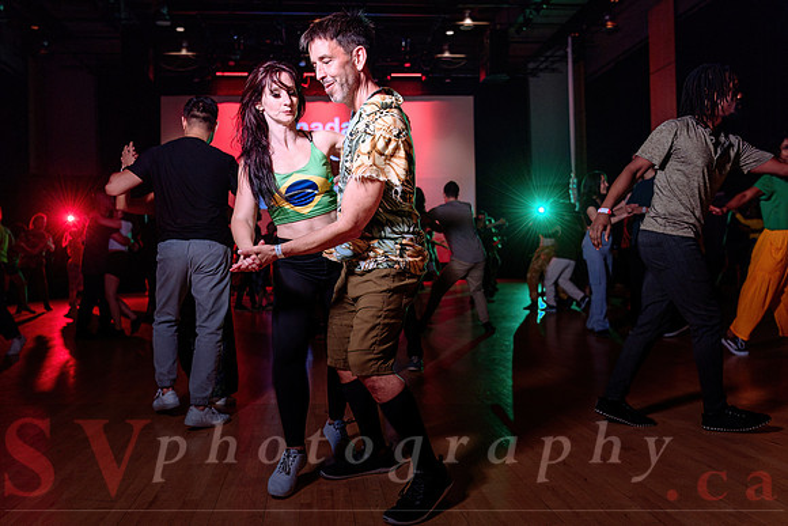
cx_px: 394
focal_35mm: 33
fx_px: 724
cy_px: 250
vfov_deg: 39.9
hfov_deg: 57.1
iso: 1000
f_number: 2.8
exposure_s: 1/60
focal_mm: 29
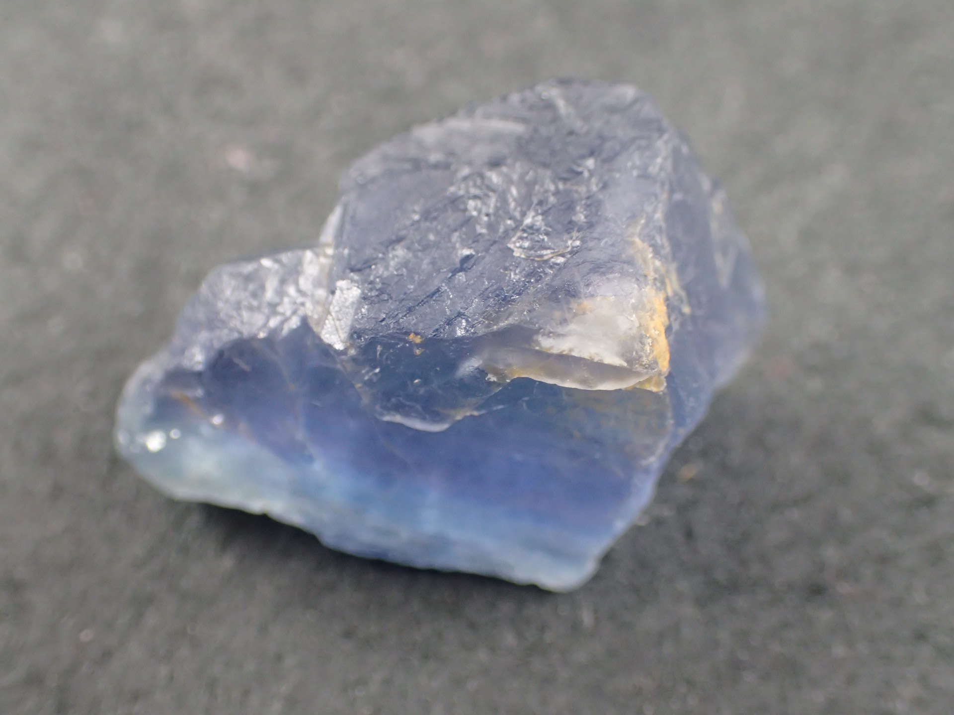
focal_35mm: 46
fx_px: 1268
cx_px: 477
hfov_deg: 41.2
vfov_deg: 31.5
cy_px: 358
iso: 640
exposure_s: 1/200
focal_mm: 8.41
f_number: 3.1
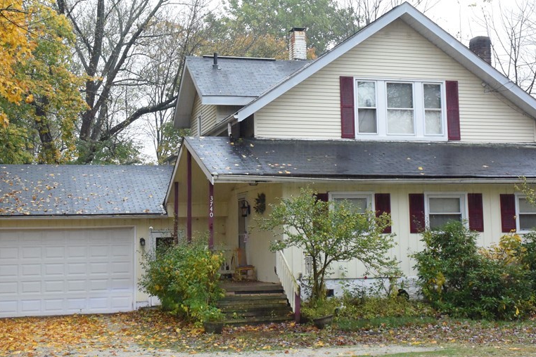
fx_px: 849
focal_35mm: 57
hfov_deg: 35.1
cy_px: 159
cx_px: 267
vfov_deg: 23.8
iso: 1400
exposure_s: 1/60
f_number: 4.2
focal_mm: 15
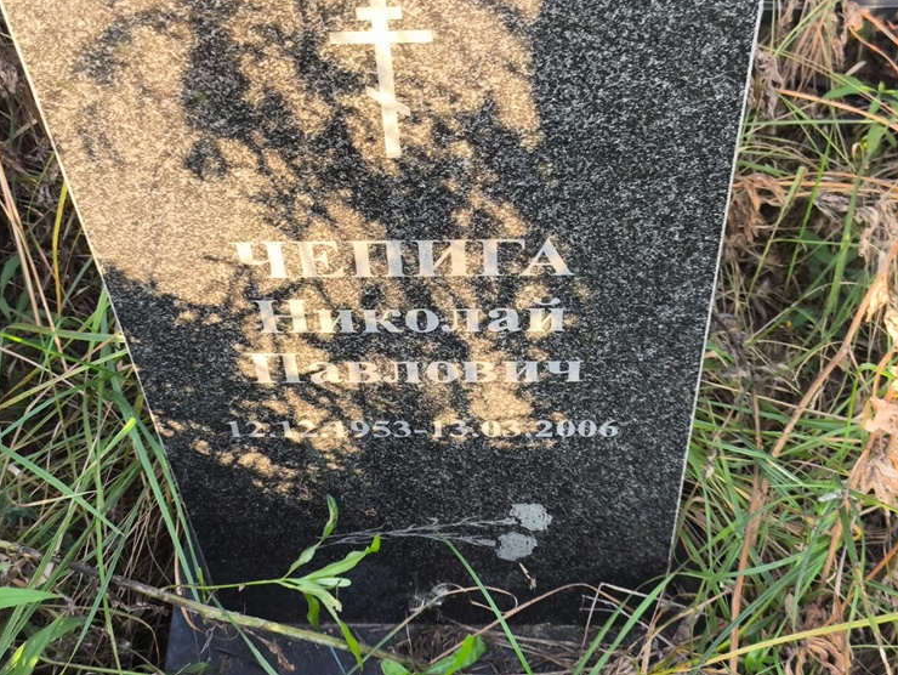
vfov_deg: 27.1
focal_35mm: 54
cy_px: 338
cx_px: 423
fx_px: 1402
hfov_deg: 35.5
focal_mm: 4.71
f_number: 1.7
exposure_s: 1/50
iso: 50
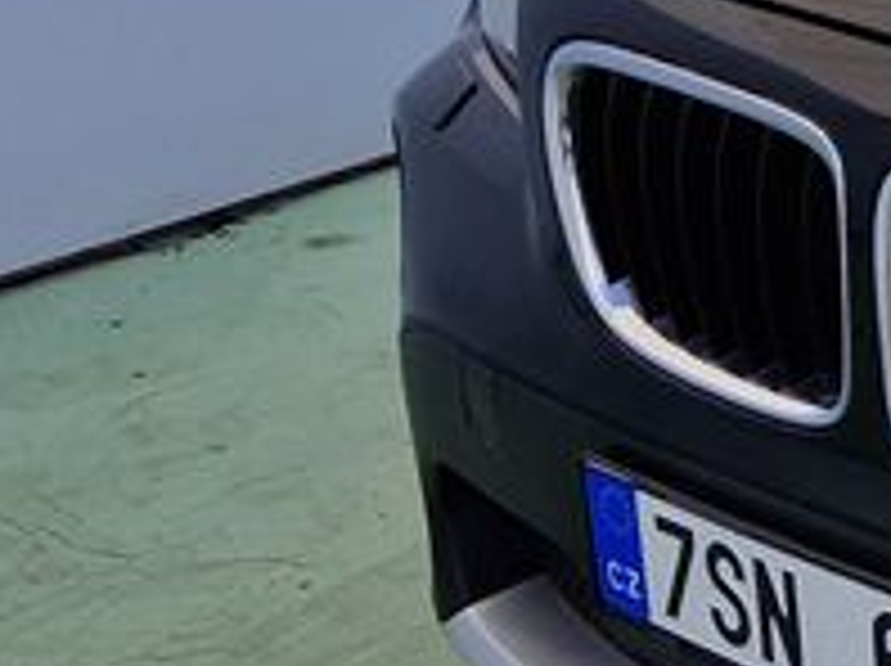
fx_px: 3059
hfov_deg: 13.5
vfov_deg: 12.3
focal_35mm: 119
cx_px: 1926
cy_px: 9
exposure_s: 1/736
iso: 50
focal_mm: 5.4
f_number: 1.8
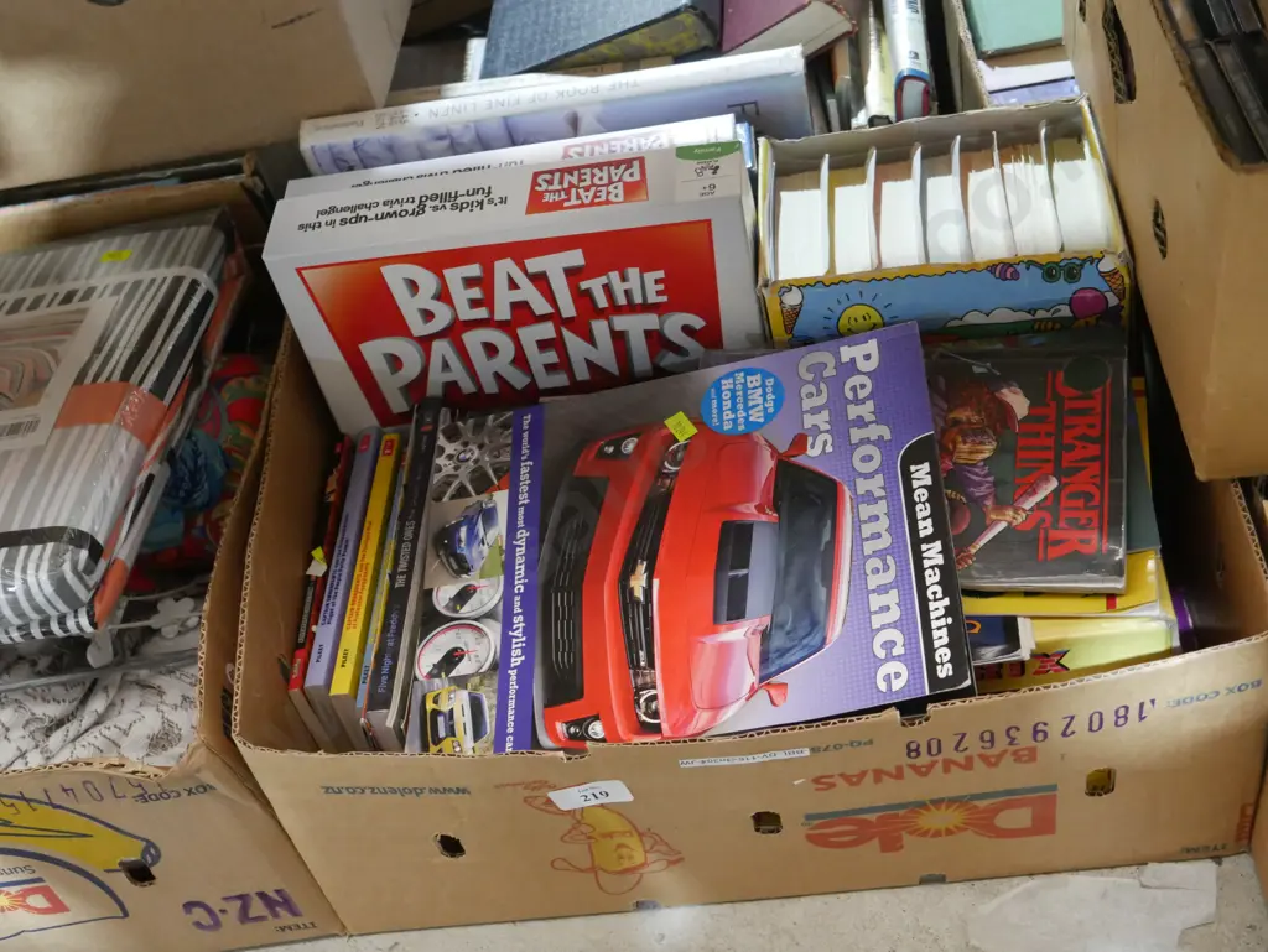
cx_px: 634
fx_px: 1612
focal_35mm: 44
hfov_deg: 42.9
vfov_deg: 32.9
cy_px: 476
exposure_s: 1/50
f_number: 4.7
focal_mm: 22
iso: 3200
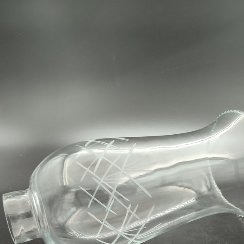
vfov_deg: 41.0
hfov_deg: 42.6
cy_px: 195
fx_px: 311
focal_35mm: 39
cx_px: 150
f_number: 1.9
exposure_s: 1/50
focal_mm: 6.04
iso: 118
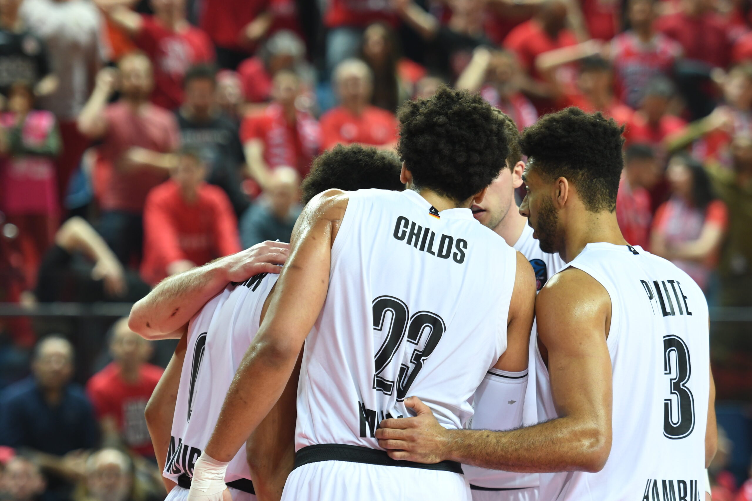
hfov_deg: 8.9
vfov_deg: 5.9
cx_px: 376
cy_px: 250
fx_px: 4857
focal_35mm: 232
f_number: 2.8
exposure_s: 1/320
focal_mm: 155
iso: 1000
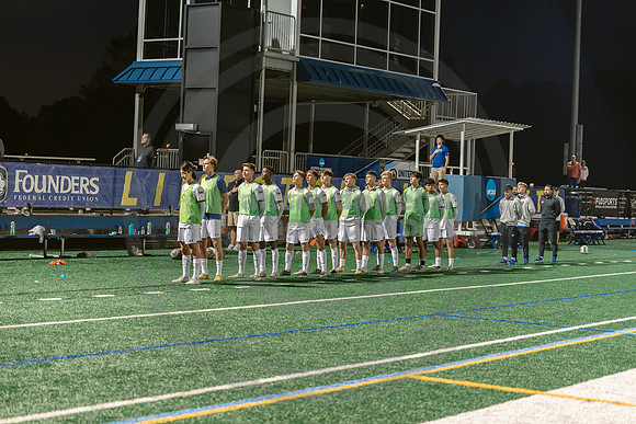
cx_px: 318
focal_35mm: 70
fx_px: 1237
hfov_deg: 28.8
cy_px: 212
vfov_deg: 19.5
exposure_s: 1/200
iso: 2500
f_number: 2.8
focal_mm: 70
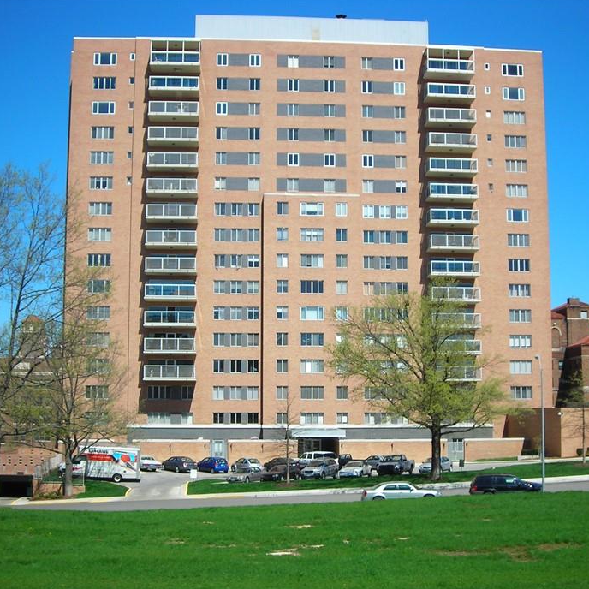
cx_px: 312
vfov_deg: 34.0
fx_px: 963
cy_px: 323
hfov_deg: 34.0
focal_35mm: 50
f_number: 6.4
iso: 50
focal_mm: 6.3
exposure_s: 1/176
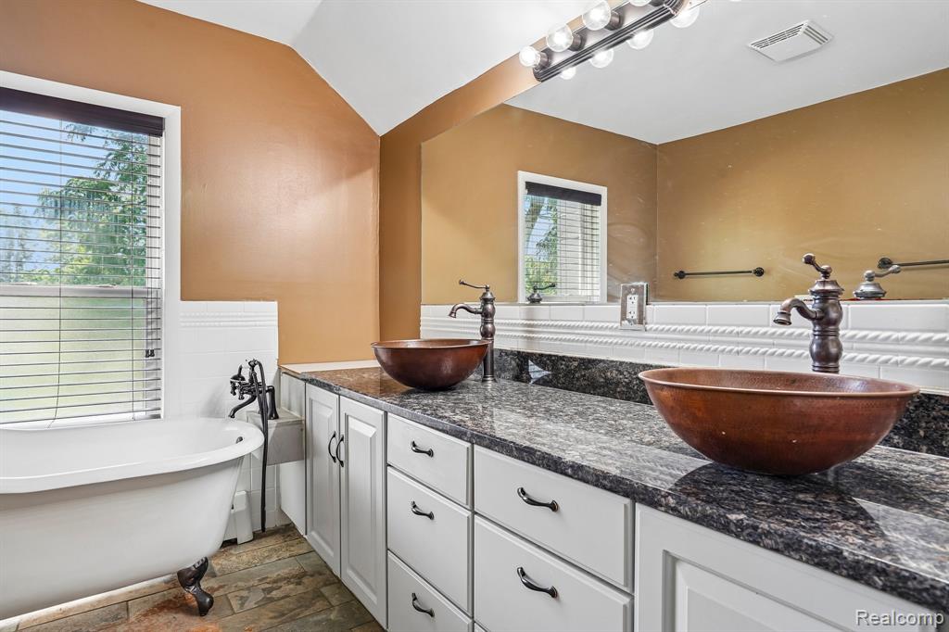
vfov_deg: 61.9
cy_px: 316
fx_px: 527
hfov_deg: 84.0
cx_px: 474
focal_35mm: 20
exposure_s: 1/13
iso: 400
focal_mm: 20
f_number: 8
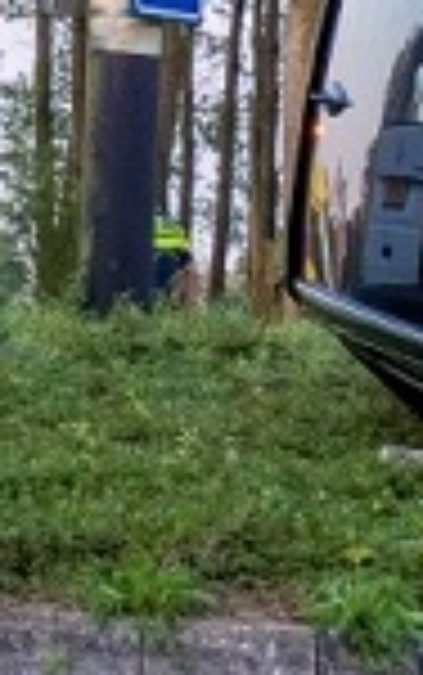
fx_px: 5854
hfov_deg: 4.0
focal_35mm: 318
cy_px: 0
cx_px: -828
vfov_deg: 6.6
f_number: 4.5
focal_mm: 39
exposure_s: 1/350
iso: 1600
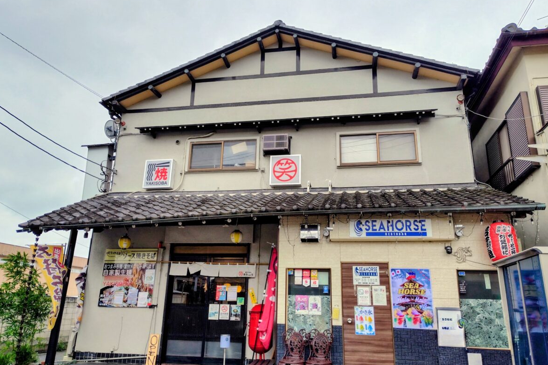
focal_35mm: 26
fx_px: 396
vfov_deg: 49.5
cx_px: 272
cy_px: 179
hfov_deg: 69.4
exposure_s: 1/917
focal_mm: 5.6
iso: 50
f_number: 1.9
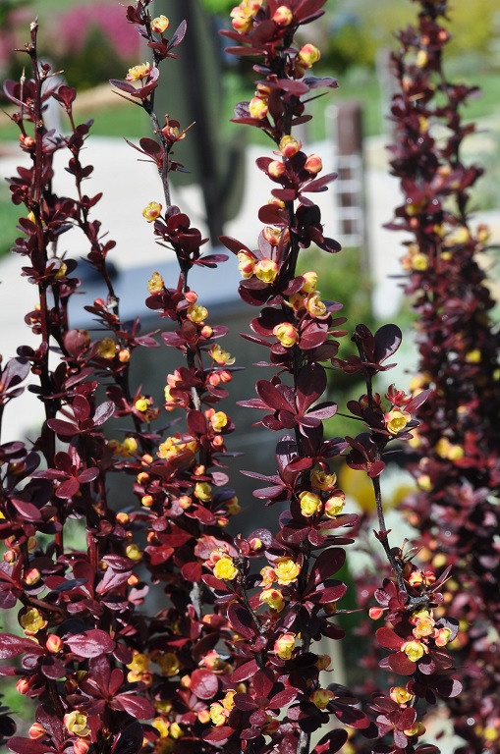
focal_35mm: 57
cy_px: 377
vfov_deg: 35.1
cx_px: 250
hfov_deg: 23.7
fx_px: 1192
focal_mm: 38
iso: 200
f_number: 10
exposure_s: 1/250
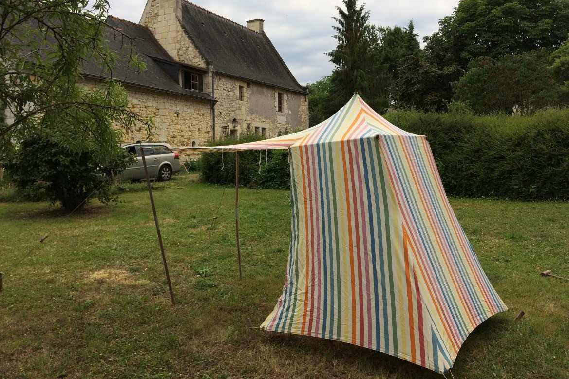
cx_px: 284
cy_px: 171
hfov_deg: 60.3
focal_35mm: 31
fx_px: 490
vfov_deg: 42.3
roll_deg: +1.0
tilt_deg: -1.2
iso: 32
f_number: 2.2
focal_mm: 4.15
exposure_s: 1/526
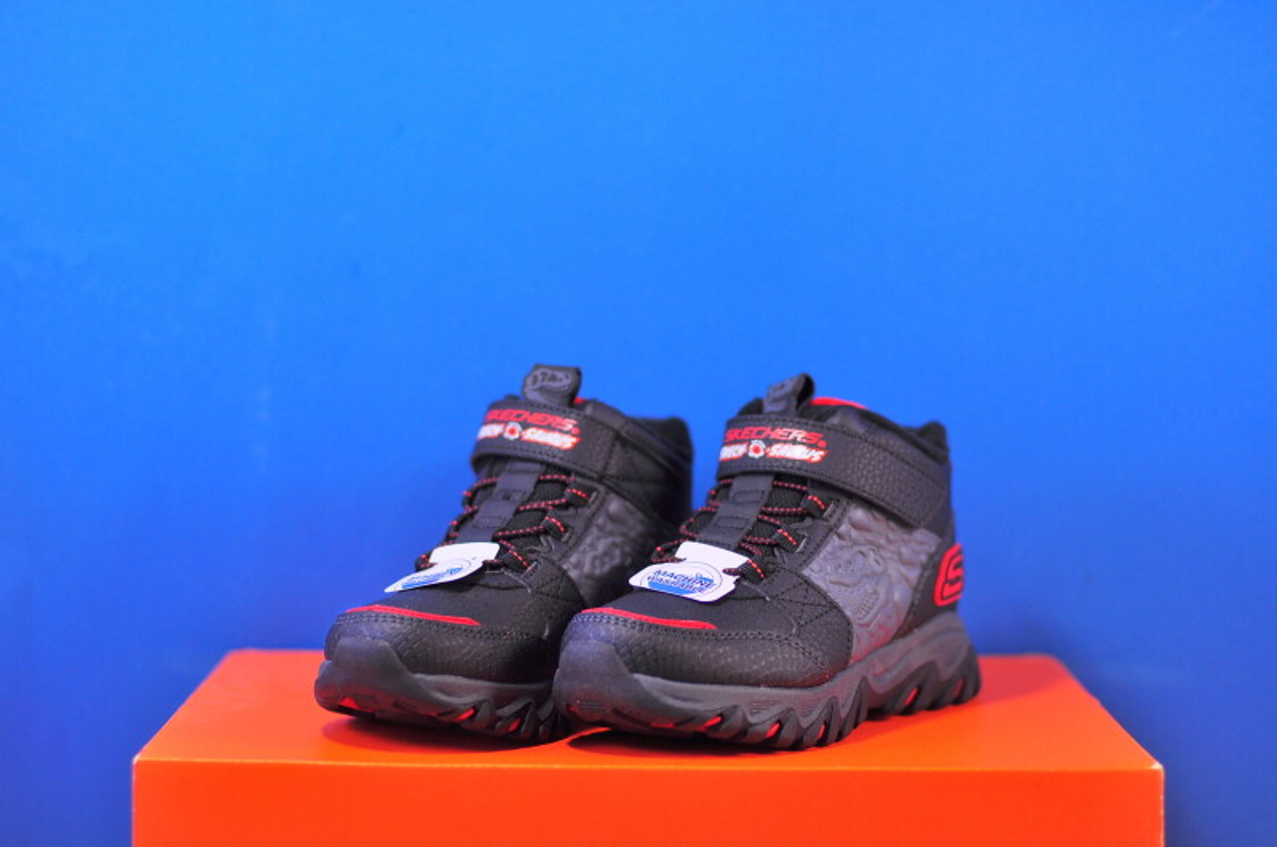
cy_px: 424
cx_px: 638
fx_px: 2657
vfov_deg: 18.1
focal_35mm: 75
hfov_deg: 27.0
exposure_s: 1/320
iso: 250
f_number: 2
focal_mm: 50
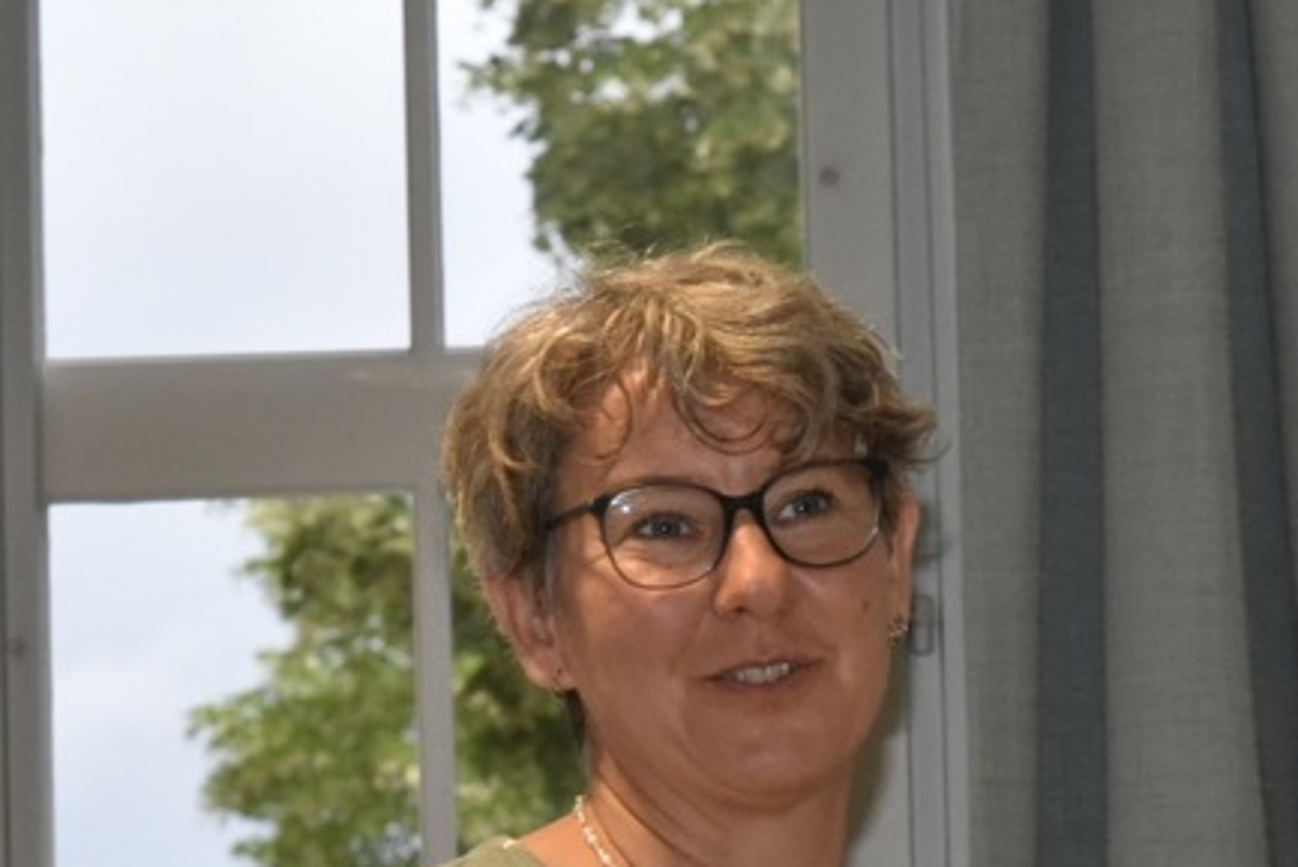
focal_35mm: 194
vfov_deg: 7.0
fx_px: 6997
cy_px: 1047
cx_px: 935
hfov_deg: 10.6
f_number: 10
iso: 6400
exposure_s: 1/200
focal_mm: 70
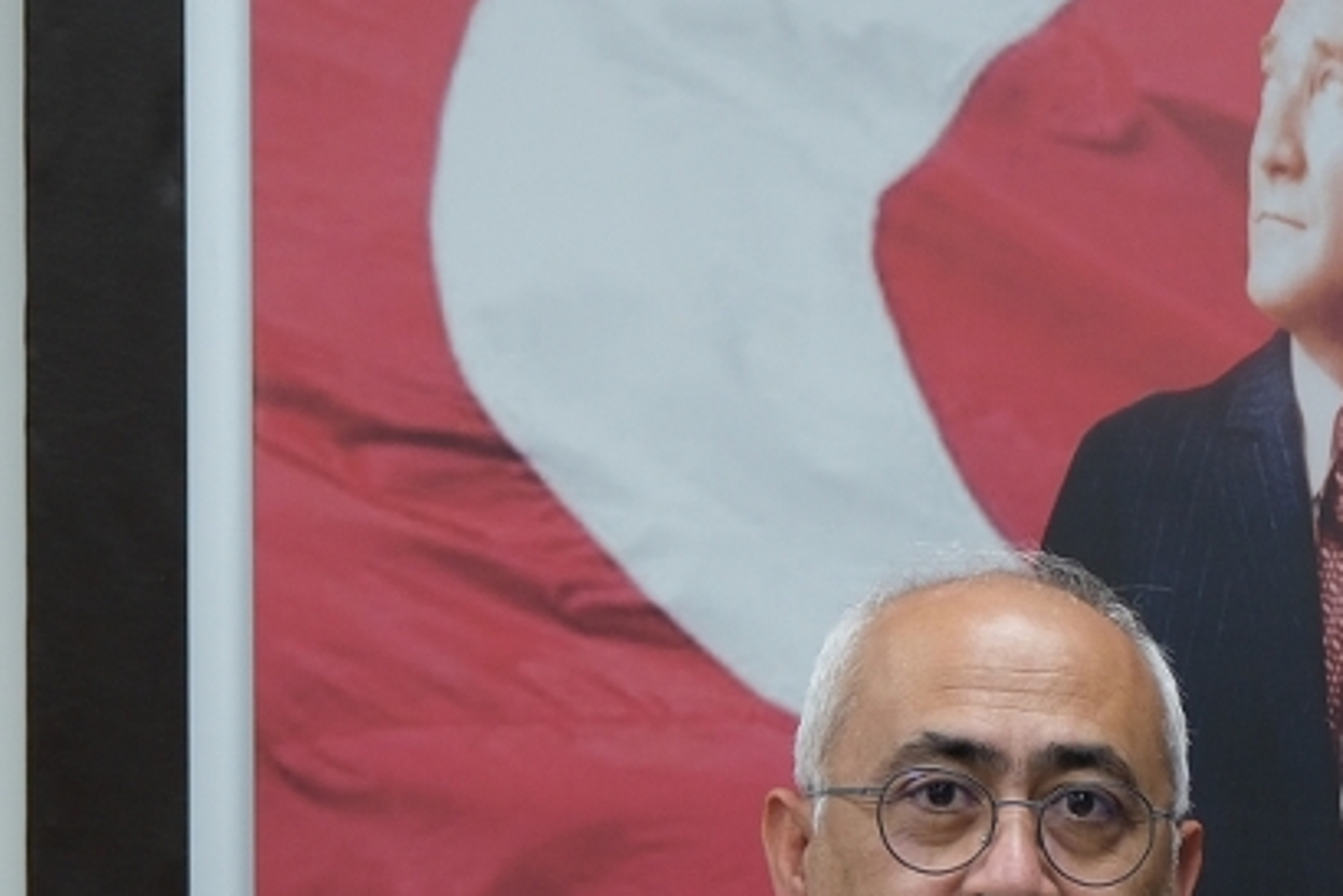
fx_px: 6792
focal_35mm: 182
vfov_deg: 7.5
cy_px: 1195
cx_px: 2069
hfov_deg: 10.8
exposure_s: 1/30
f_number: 4
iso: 320
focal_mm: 30.8
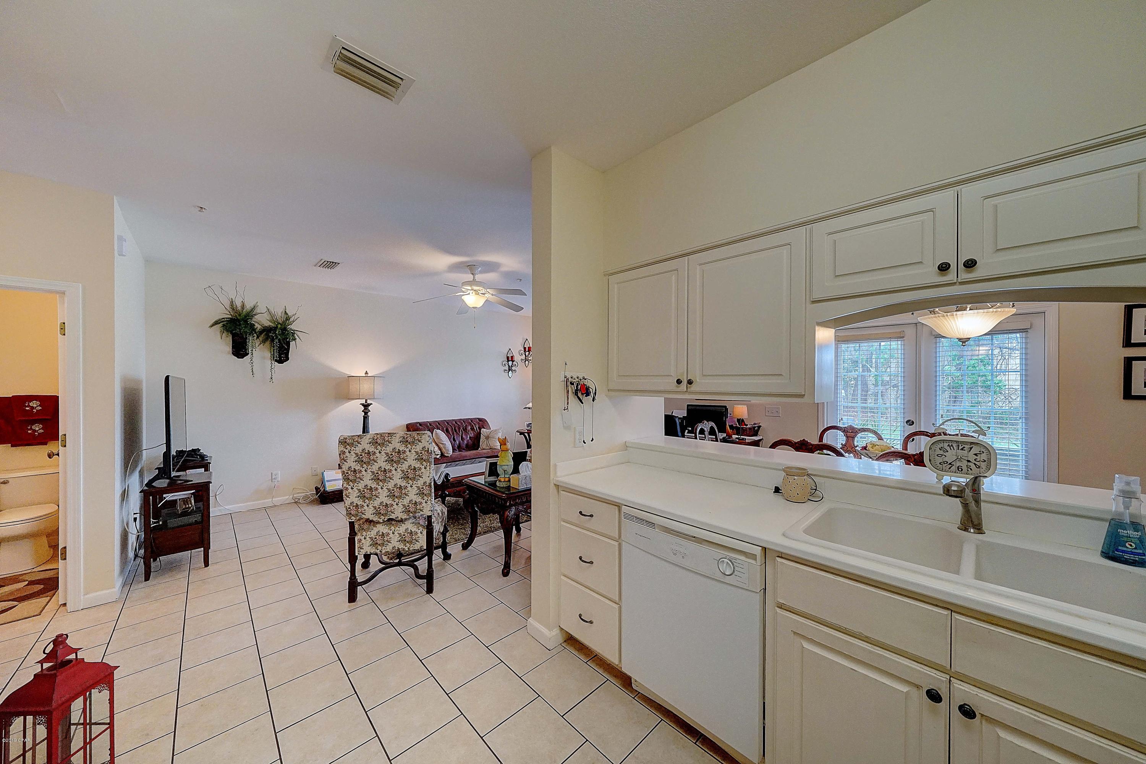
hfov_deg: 112.6
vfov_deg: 90.0
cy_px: 382
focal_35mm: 12
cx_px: 573
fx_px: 382
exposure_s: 1/60
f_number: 8
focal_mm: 12
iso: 1600
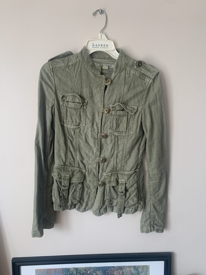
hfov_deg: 53.1
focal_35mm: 26
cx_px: 103
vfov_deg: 67.3
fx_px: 206
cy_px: 138
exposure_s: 1/105
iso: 100
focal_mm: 4.25
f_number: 1.8
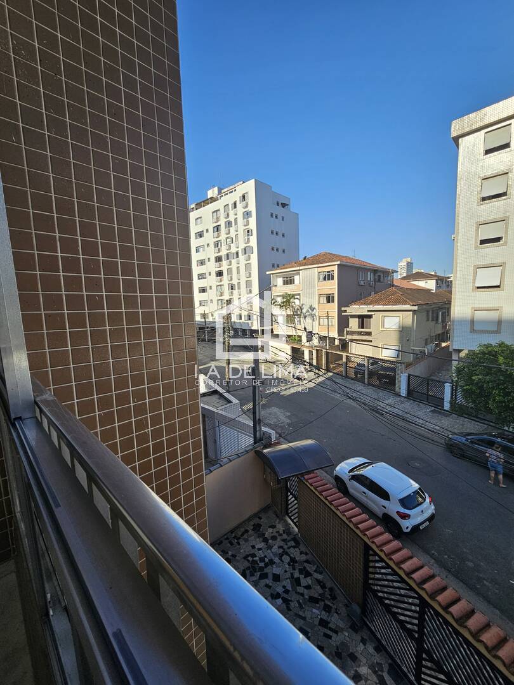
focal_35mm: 13
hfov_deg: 89.9
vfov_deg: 106.2
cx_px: 257
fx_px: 257
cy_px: 342
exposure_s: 1/1606
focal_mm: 2.2
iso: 50
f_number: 2.2
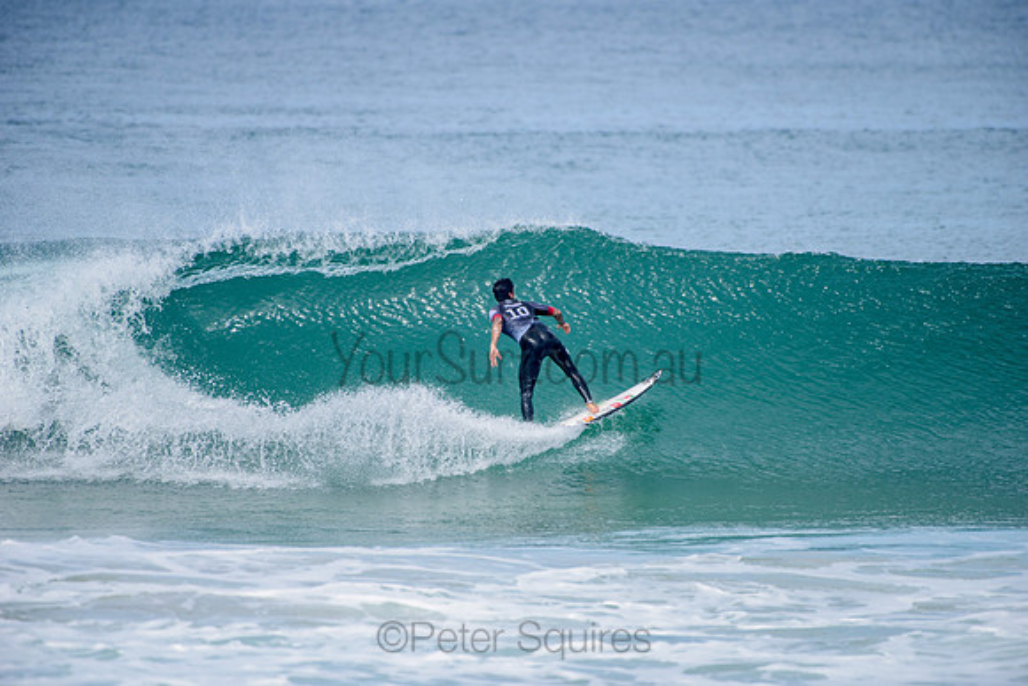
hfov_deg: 4.1
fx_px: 14280
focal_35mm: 500
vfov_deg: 2.8
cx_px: 514
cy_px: 343
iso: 250
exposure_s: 1/2000
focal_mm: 500
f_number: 5.6
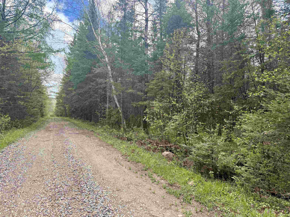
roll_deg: -0.6
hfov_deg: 71.6
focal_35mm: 24
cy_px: 108
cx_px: 145
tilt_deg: +1.2
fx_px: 201
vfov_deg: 56.8
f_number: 1.78
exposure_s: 1/1618
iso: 100
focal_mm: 6.76
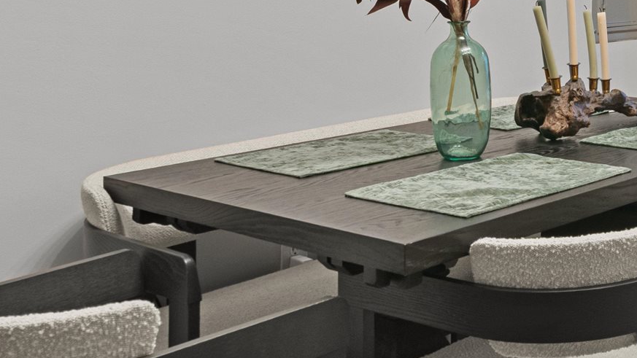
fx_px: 997
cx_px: 648
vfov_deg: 19.3
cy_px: -69
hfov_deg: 32.4
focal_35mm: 59
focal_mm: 16
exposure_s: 1/3
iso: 400
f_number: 8
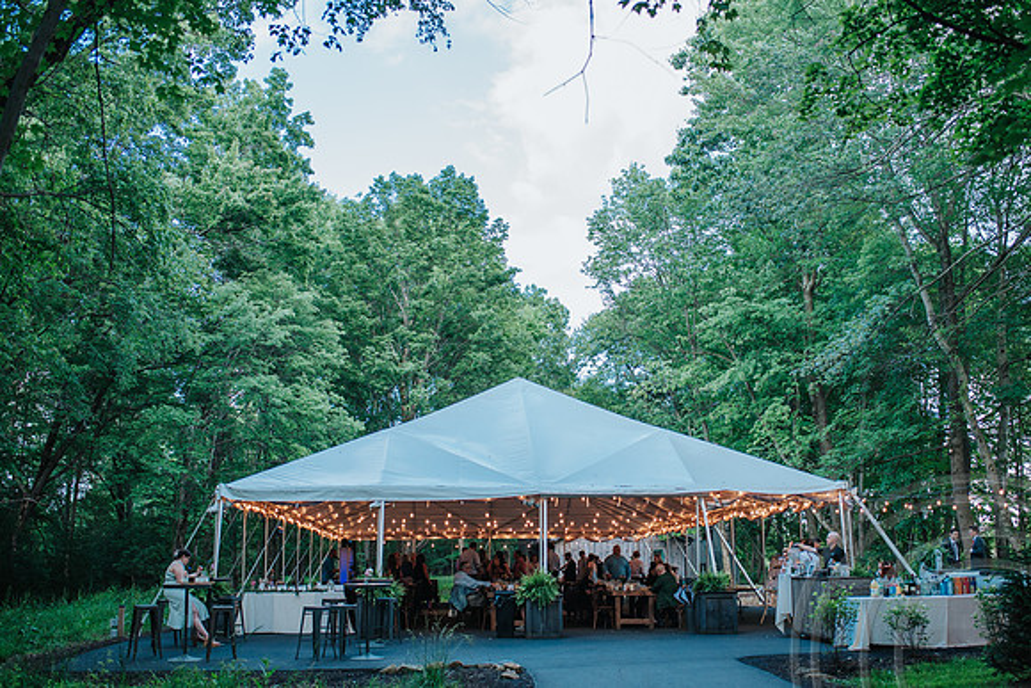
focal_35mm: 39
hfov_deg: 49.0
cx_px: 550
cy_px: 381
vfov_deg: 33.8
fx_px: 1131
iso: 250
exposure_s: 1/400
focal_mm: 35
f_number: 2.8
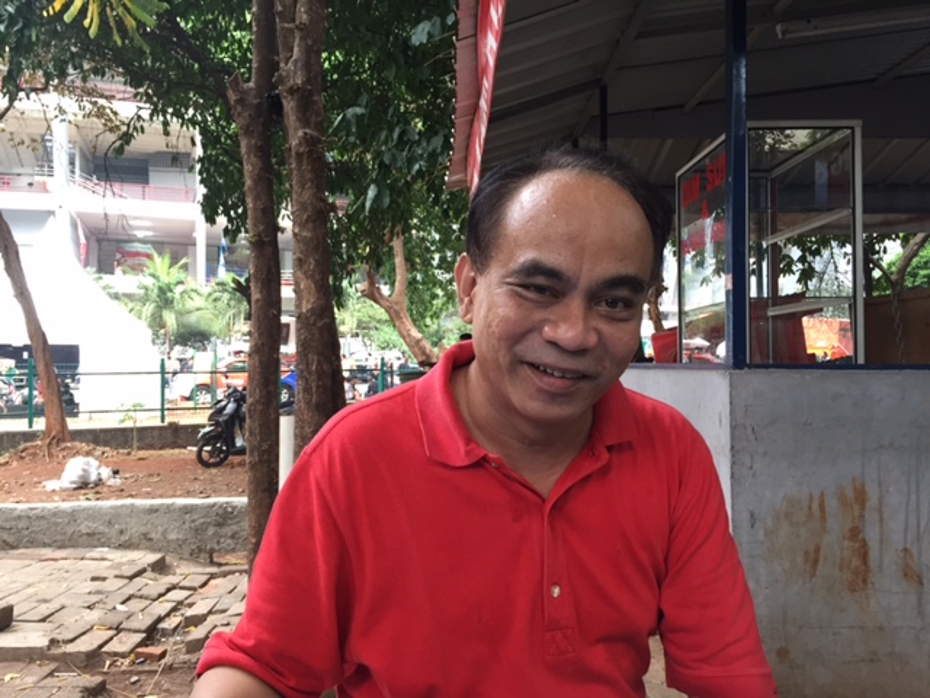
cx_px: 465
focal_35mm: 29
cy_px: 349
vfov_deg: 48.2
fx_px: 779
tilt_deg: +1.6
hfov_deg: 61.7
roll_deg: -0.5
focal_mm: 4.15
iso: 125
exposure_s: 1/33
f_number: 2.2
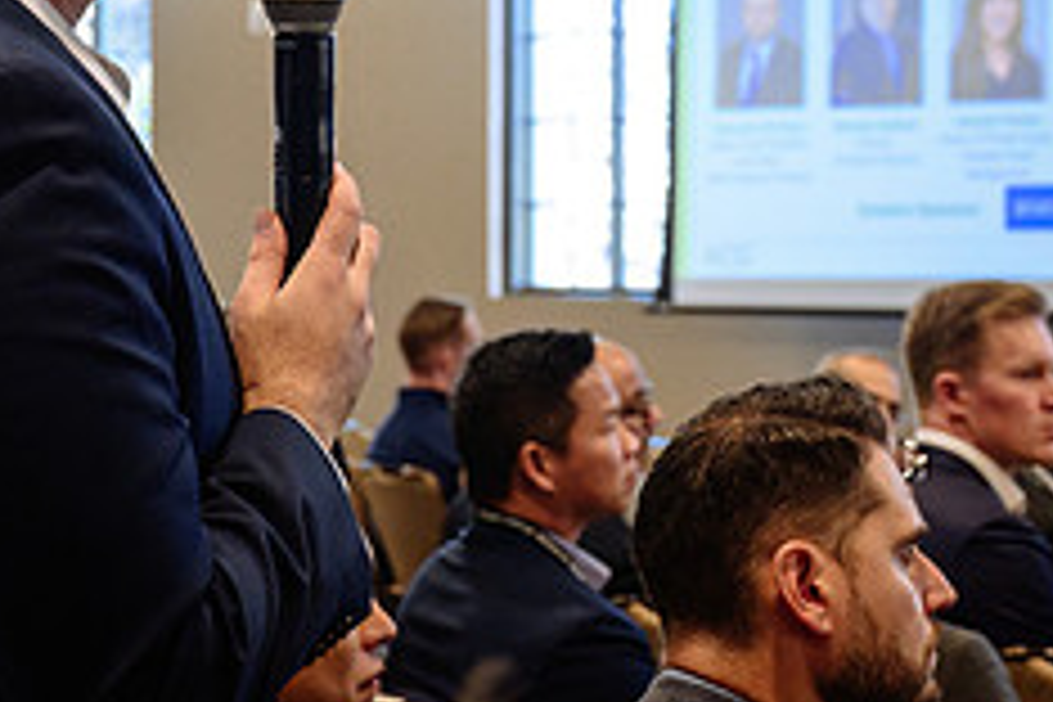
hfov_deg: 17.5
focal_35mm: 117
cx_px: 536
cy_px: 343
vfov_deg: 11.7
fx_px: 3422
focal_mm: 45
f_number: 5
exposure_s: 1/80
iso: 1600
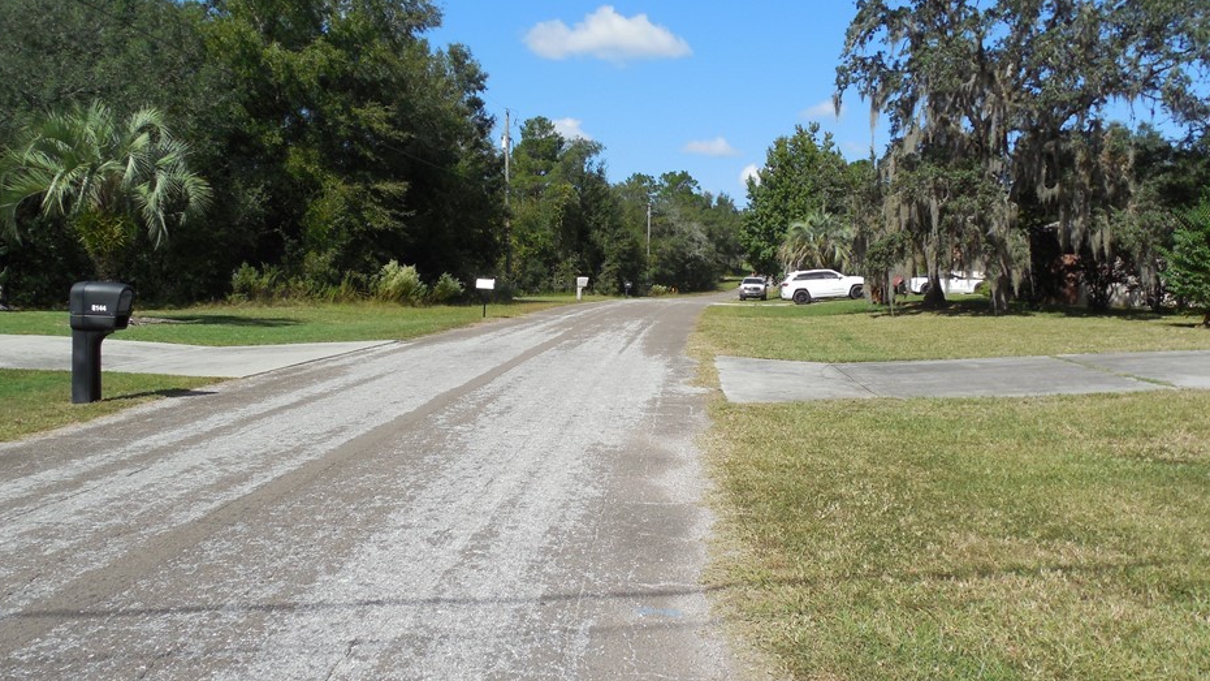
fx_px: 962
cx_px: 605
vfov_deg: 38.9
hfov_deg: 64.3
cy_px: 335
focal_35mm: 30
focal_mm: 4.5
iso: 125
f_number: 3.3
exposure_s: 1/1250
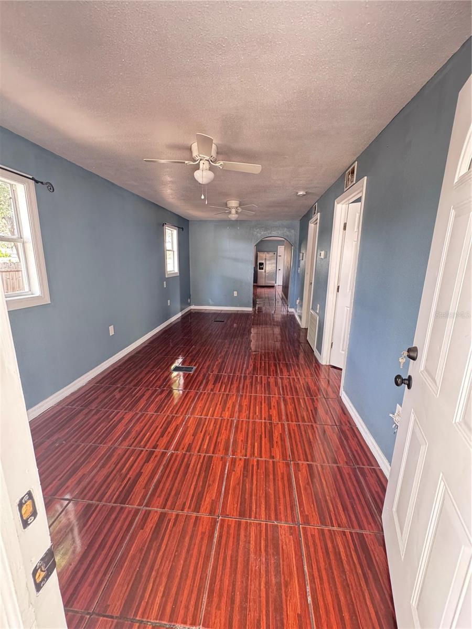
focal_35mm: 14
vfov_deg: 102.1
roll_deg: -0.9
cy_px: 314
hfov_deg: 85.7
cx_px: 236
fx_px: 255
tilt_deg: -13.0
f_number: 2.2
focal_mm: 2.22
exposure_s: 1/60
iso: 400
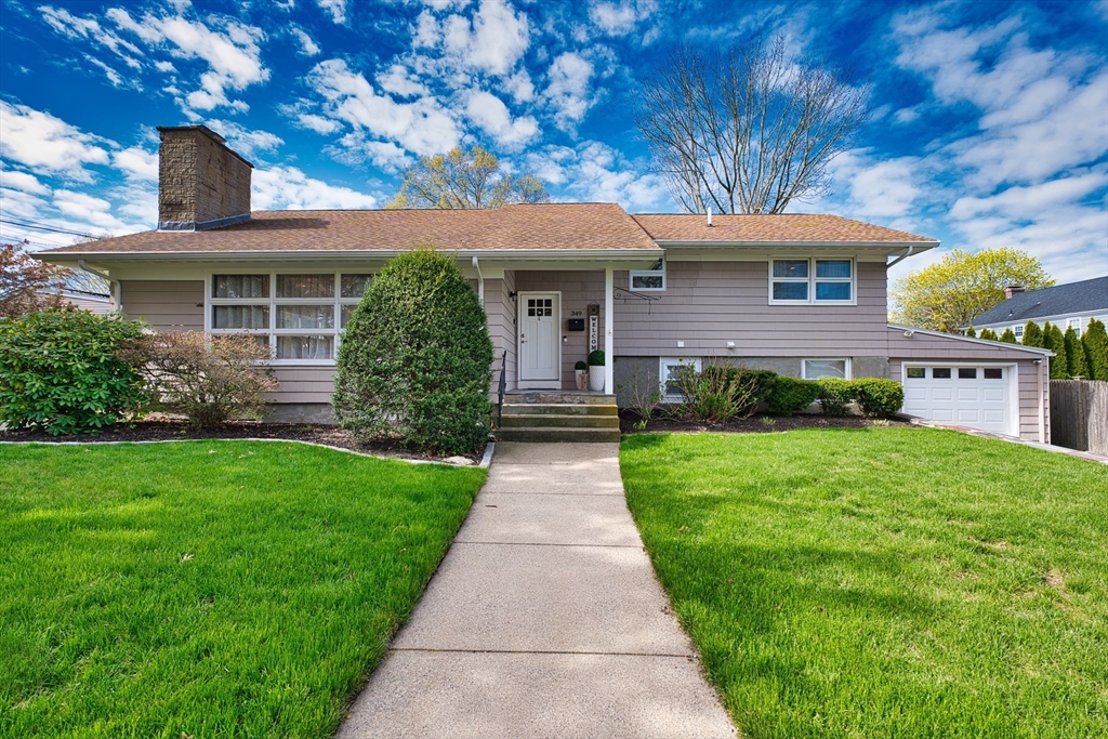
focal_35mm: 14
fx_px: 431
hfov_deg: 104.2
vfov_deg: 81.2
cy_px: 370
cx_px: 554
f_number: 4
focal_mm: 14
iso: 100
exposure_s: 1/250
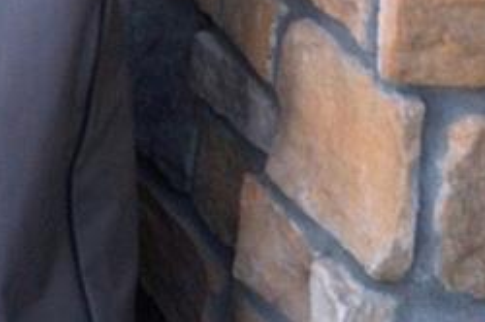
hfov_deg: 10.1
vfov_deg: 6.6
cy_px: -601
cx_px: -427
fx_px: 2583
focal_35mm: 192
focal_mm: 20
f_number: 7.1
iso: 100
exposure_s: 1/200
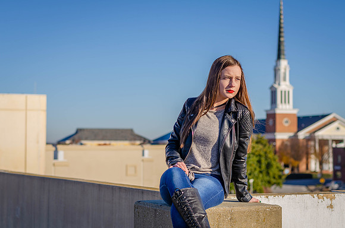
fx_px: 720
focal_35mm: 75
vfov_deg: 18.0
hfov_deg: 27.0
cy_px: 114
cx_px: 172
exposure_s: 1/2000
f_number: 2.8
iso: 100
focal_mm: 50
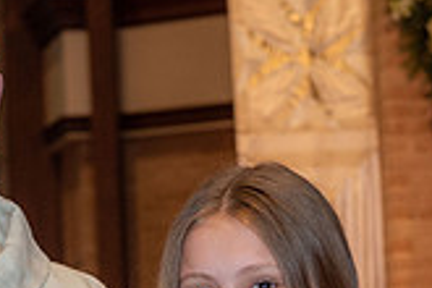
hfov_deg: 8.9
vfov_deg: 5.9
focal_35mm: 232
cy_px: 453
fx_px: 2784
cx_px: 136
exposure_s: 1/125
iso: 1600
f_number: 5.6
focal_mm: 66
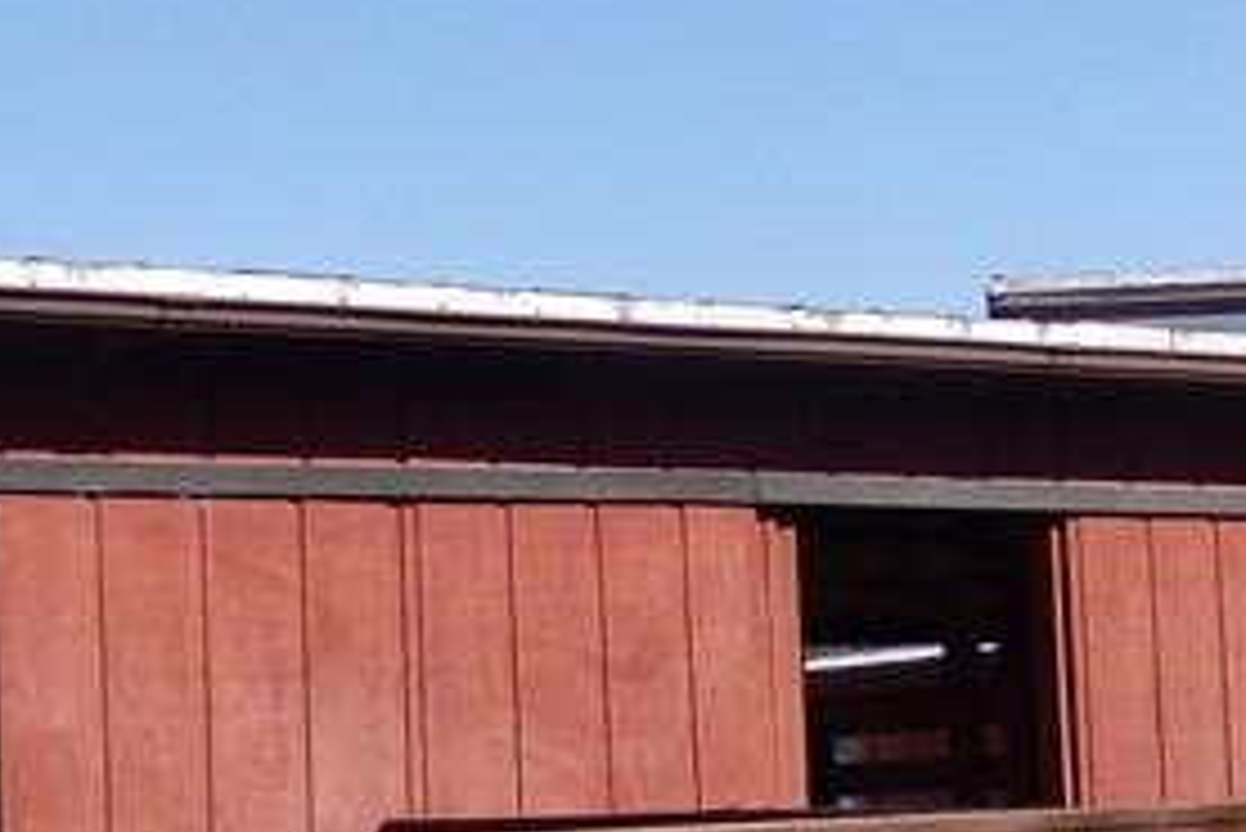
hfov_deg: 21.1
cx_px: 864
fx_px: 3324
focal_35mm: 96
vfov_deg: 14.3
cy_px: 508
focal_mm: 4.5
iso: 100
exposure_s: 1/160
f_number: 8.7
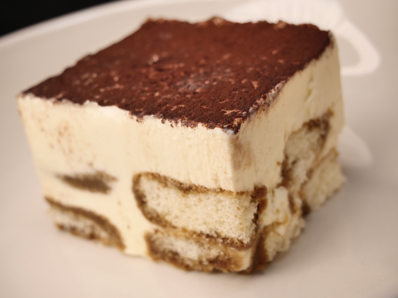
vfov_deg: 27.0
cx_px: 199
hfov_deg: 35.5
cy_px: 149
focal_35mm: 54
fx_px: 621
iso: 400
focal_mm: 27
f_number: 5
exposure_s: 1/320
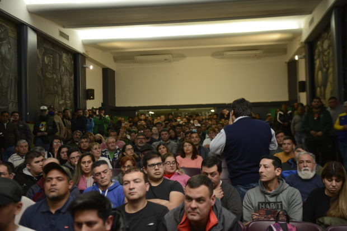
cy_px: 116
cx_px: 174
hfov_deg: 41.1
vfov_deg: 28.1
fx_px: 463
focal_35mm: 48
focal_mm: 48
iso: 1600
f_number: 4.5
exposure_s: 1/250
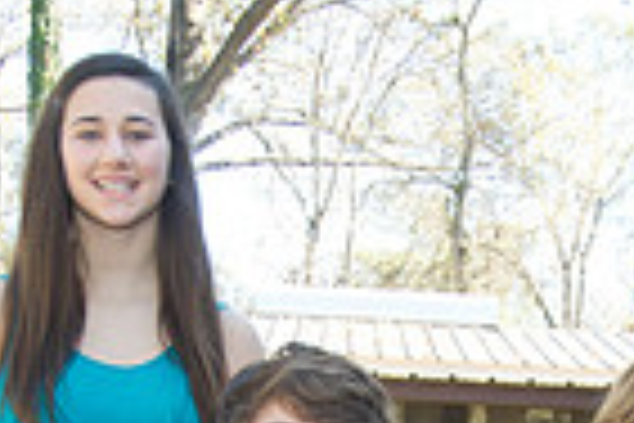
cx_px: 522
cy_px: 832
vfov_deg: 10.3
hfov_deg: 16.5
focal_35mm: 123
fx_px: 2166
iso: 400
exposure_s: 1/125
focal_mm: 30
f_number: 6.3
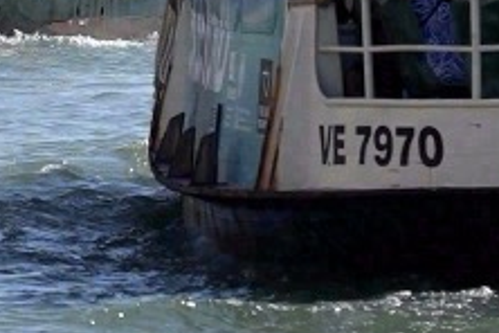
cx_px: 220
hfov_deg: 5.5
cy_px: -394
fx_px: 5239
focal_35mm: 378
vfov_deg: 3.6
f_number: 4
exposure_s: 1/1600
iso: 100
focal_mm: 70
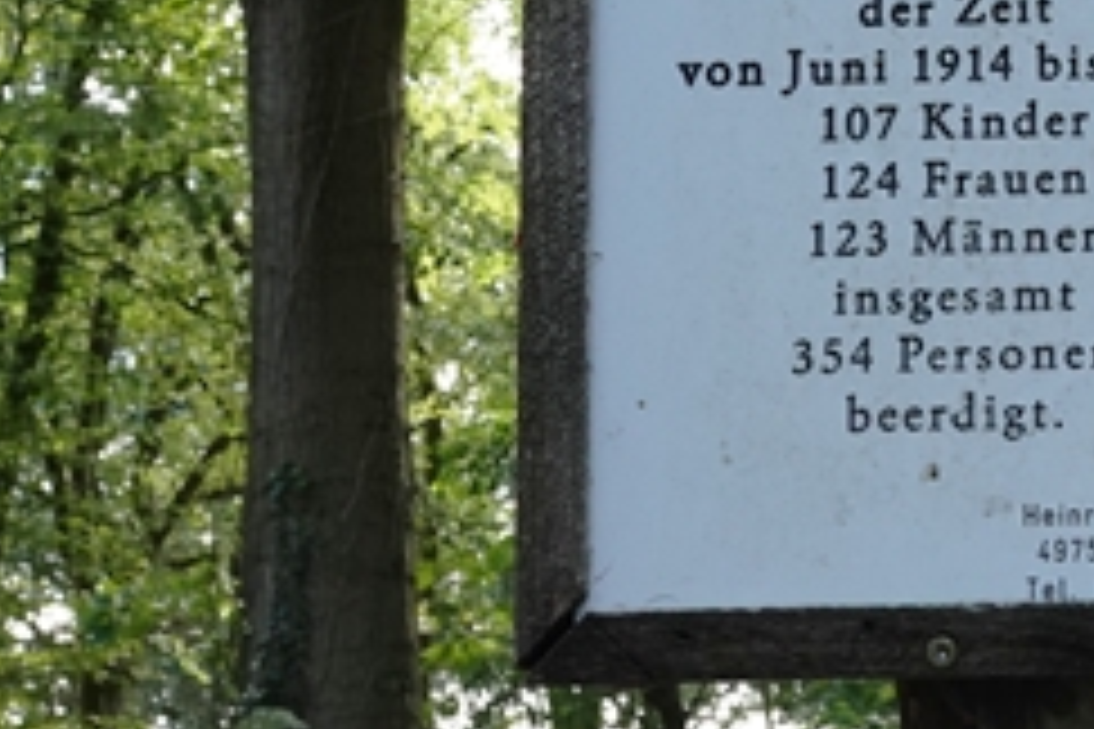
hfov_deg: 19.8
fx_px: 2887
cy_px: 380
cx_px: 1396
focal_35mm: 95
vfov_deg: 14.4
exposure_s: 1/40
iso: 320
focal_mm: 13.31
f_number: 8
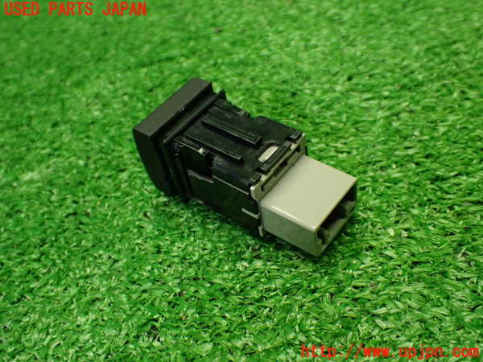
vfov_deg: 37.7
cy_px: 181
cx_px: 242
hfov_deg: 49.0
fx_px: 530
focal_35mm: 38
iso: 800
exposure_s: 1/125
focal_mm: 6.83
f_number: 2.7
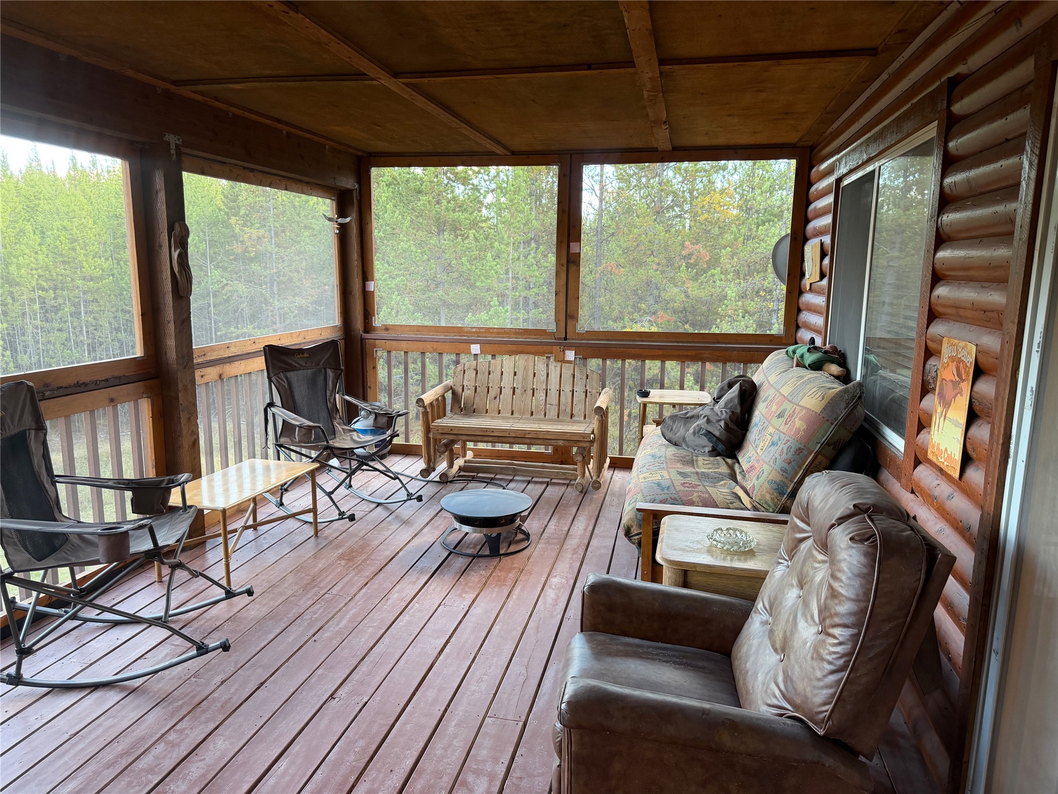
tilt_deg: -8.6
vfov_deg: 56.8
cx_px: 529
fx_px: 734
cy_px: 397
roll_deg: -0.6
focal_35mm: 24
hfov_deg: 71.6
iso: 200
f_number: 1.78
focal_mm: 6.76
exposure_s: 1/107
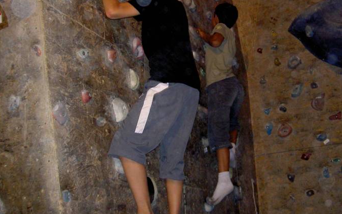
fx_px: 457
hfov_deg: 41.0
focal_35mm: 49
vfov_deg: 26.3
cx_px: 167
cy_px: 86
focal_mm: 8
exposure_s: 1/60
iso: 100
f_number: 2.8
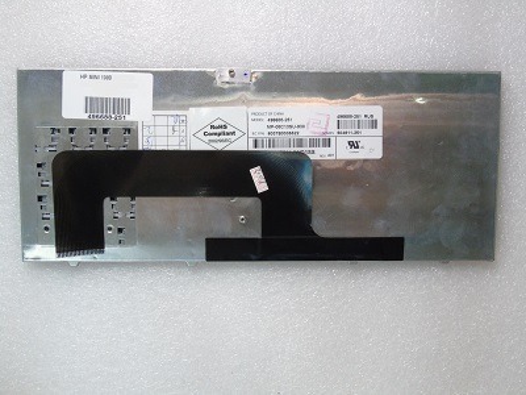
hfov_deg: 46.8
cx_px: 263
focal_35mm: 40
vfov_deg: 36.0
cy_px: 198
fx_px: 608
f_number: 6.5
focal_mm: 7.1
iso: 400
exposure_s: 1/40
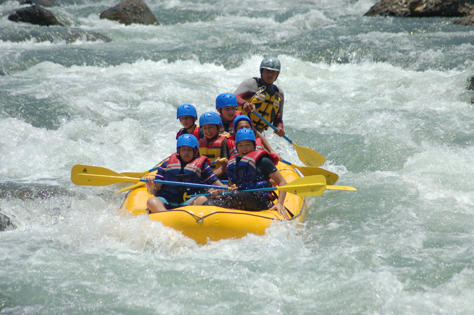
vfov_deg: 5.1
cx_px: 237
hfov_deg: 7.6
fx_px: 3552
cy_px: 158
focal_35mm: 270
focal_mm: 180
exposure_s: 1/1600
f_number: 5
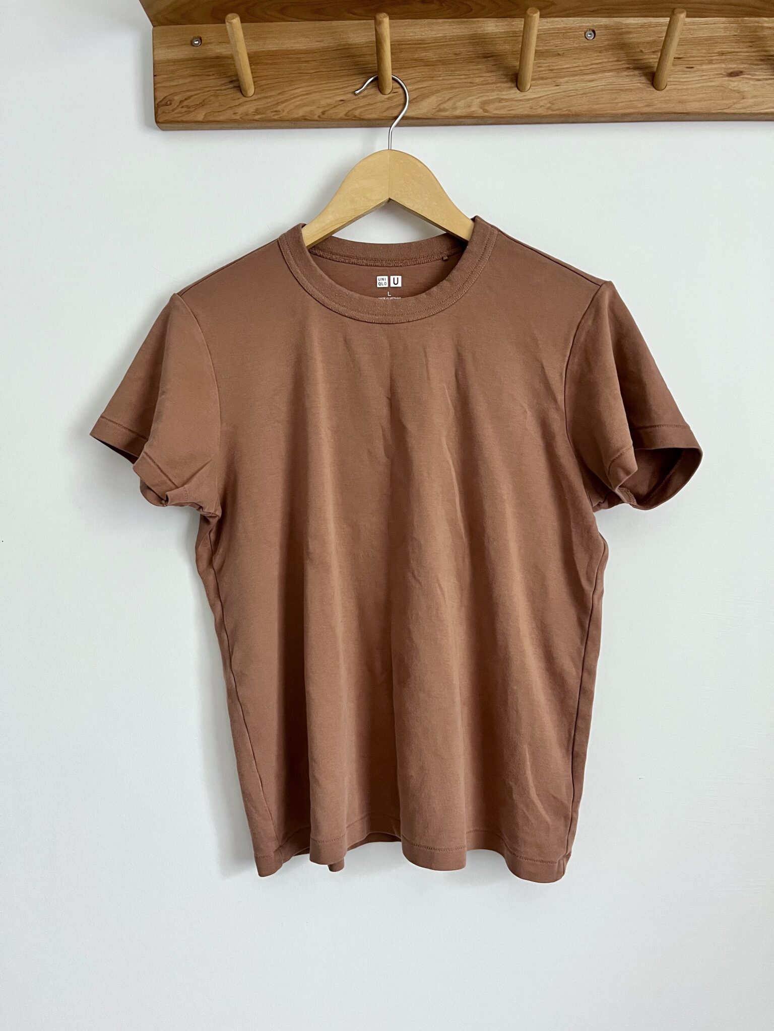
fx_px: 775
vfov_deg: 67.3
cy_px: 516
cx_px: 387
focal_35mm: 26
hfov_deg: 53.1
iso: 320
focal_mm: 5.1
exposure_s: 1/60
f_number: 1.6
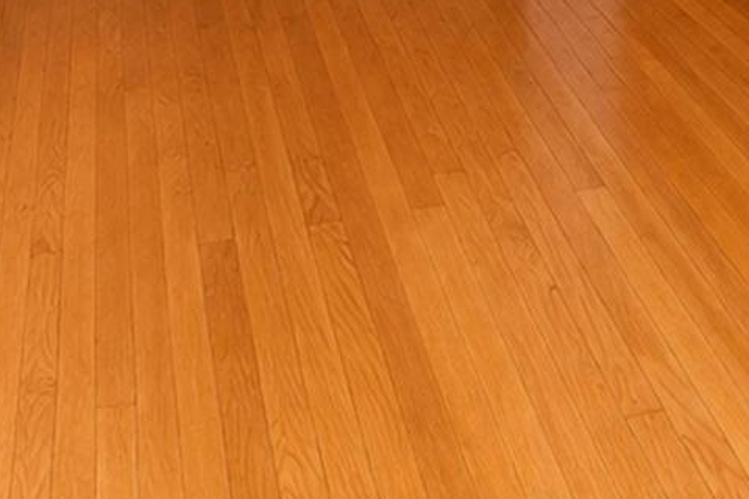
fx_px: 1331
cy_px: -523
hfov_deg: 30.9
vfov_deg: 16.1
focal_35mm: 64
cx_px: 565
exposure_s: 1/60
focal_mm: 10
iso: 1600
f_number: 7.1
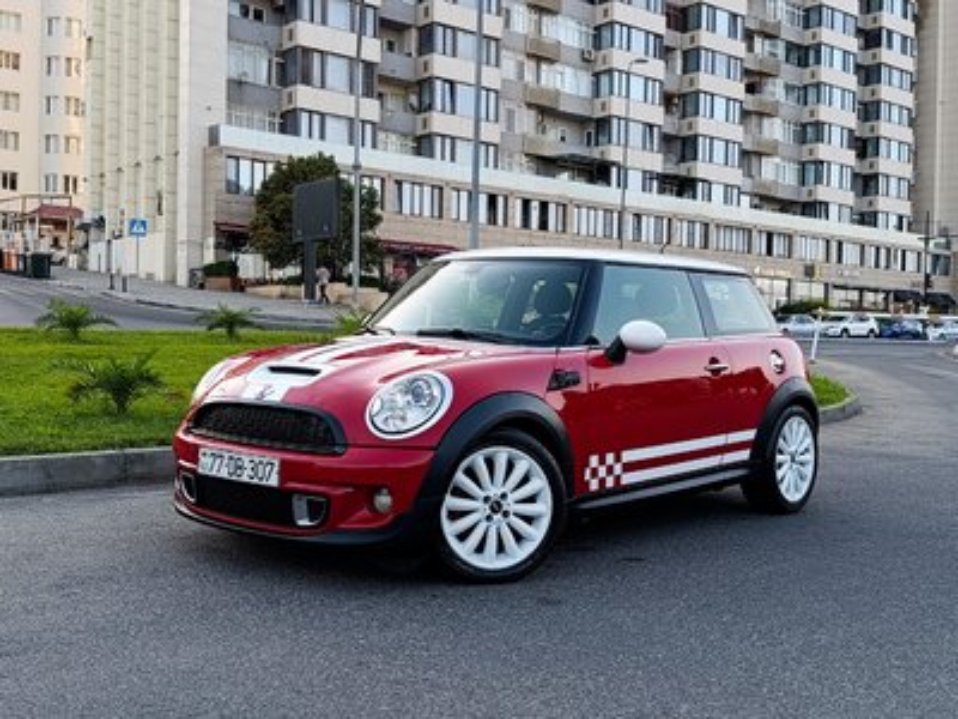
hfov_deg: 49.0
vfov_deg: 37.7
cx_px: 479
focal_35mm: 38
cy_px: 360
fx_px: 1052
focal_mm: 6.11
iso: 52
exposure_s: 1/100
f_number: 1.65
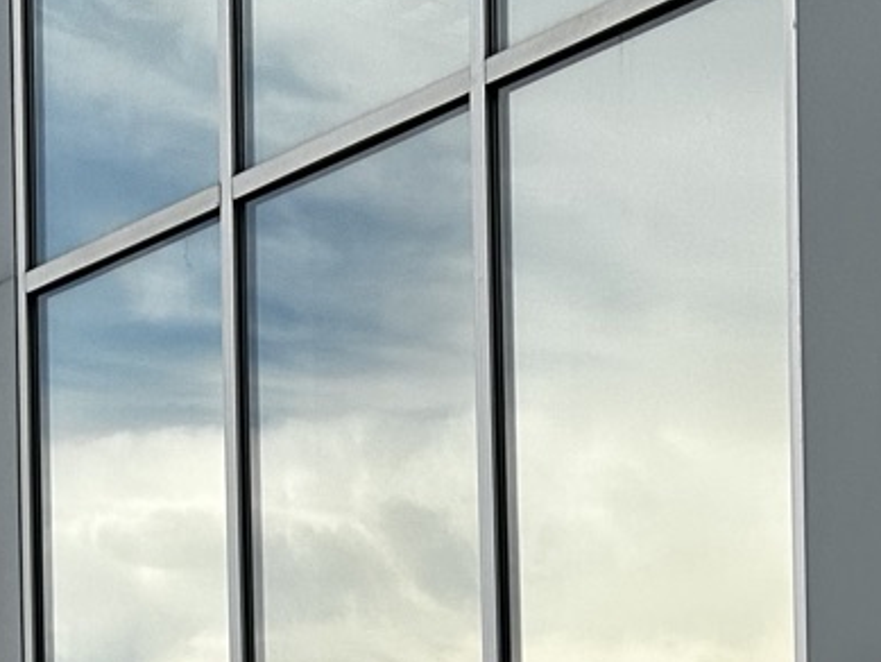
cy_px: 1245
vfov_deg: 12.1
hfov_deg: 16.7
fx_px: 2826
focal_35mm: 111
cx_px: 1137
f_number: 1.78
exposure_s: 1/2070
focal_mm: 6.86
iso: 80
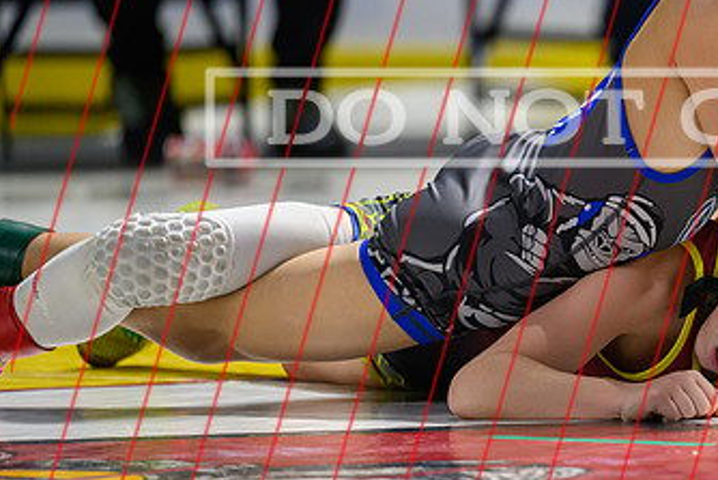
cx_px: 809
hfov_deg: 4.2
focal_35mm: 488
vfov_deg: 2.8
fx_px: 9737
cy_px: 209
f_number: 2.8
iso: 2200
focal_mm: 200
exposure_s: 1/800
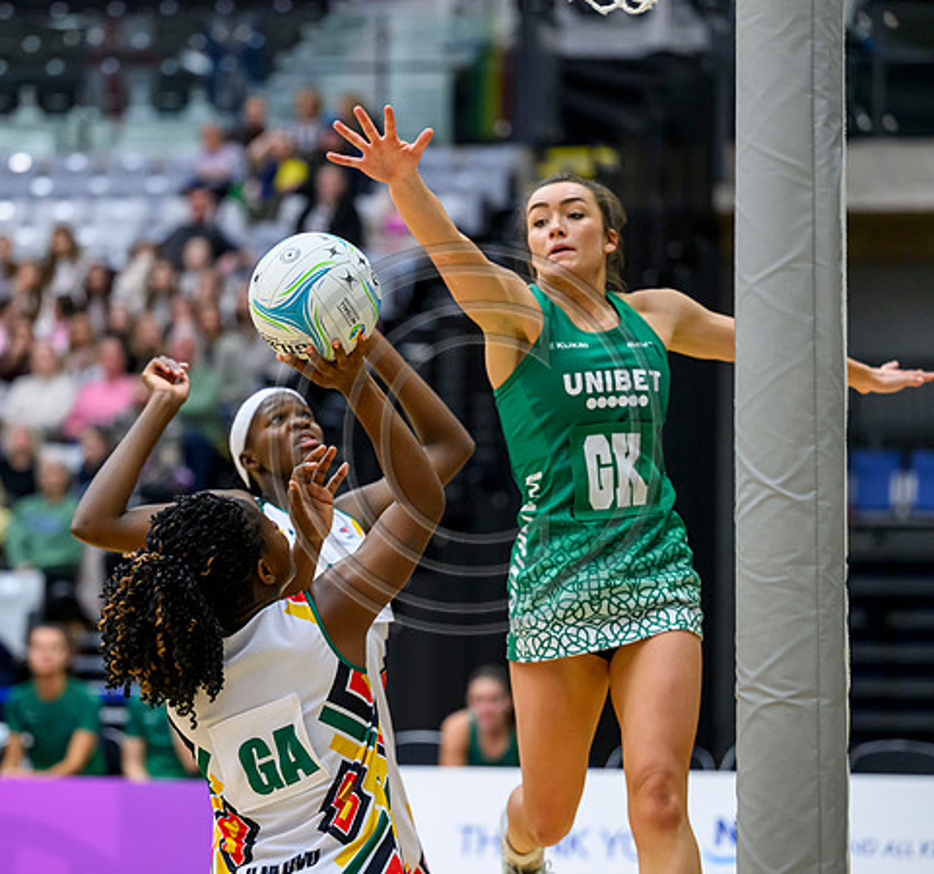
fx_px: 4872
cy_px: 487
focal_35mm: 165
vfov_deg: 10.2
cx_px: 304
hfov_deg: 10.9
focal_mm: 120
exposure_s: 1/1000
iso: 4000
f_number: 2.8
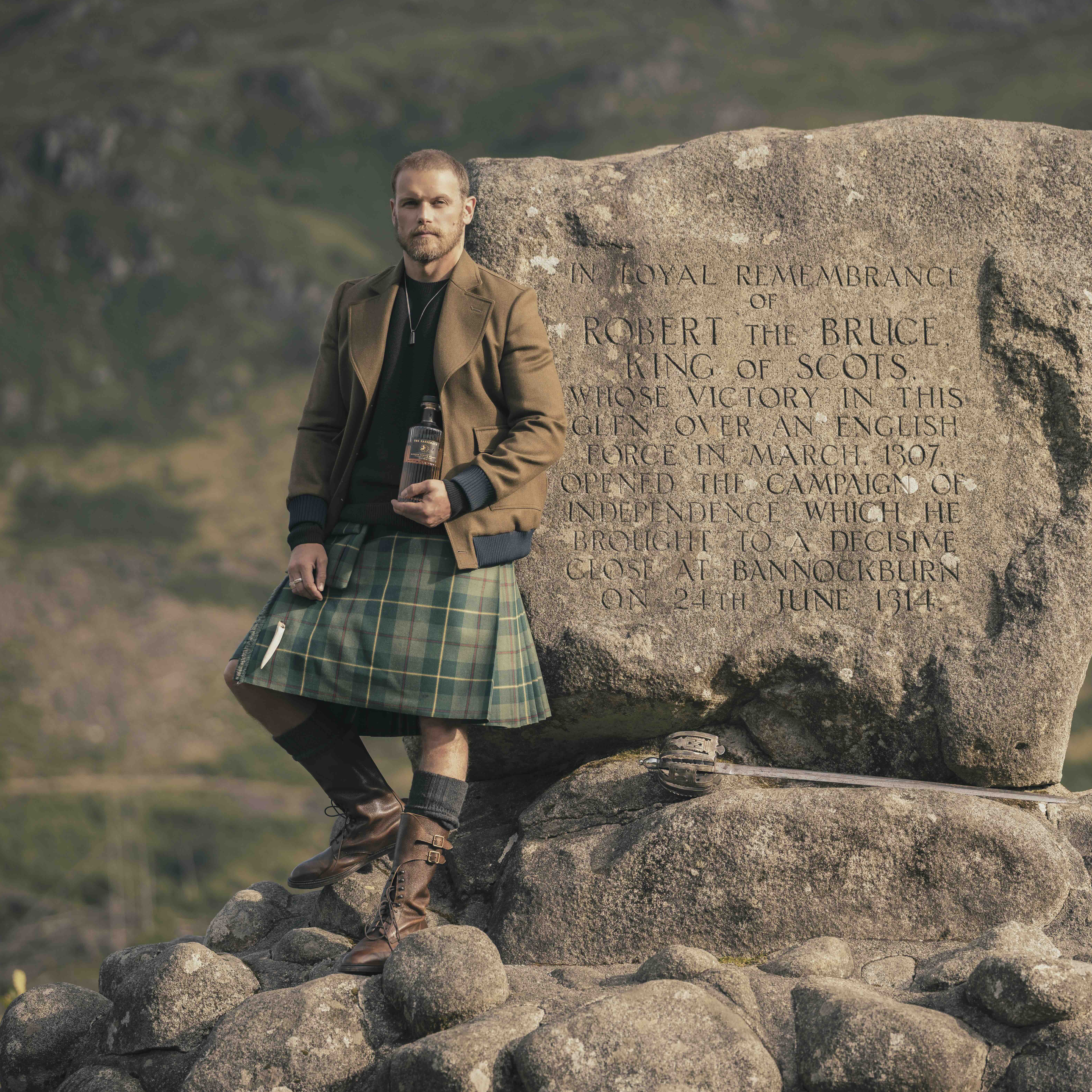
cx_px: 682
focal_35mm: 122
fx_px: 4354
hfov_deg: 14.3
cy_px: 549
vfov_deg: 14.3
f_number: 2.2
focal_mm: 95
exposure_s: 1/1600
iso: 160
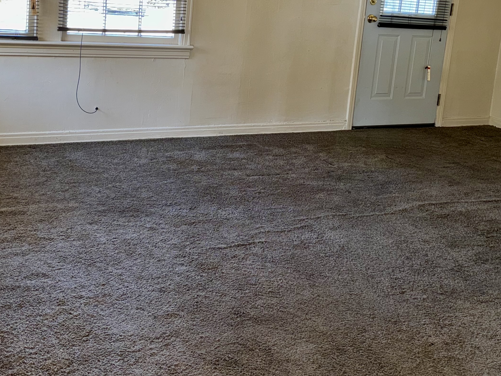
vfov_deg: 30.8
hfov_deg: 41.2
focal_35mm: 46
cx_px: 257
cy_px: 81
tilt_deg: -10.1
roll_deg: -5.3
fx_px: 666
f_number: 1.78
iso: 64
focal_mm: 6.86
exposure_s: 1/24
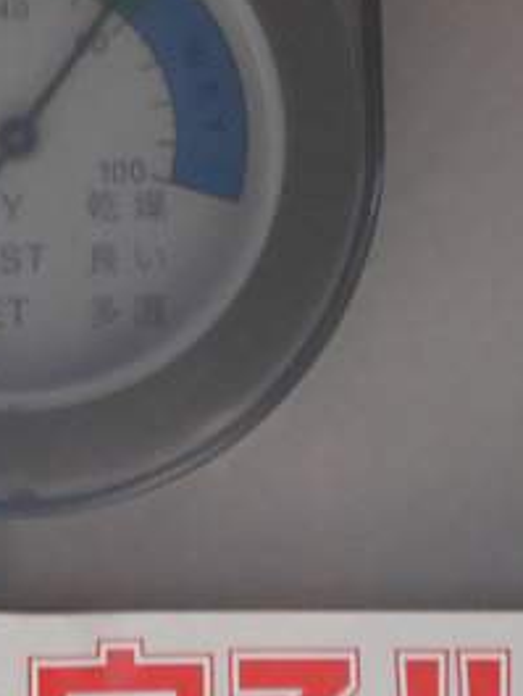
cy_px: 142
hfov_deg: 20.7
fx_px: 1369
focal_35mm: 68
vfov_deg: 28.0
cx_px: -32
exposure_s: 1/3.2
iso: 800
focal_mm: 15
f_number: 3.7
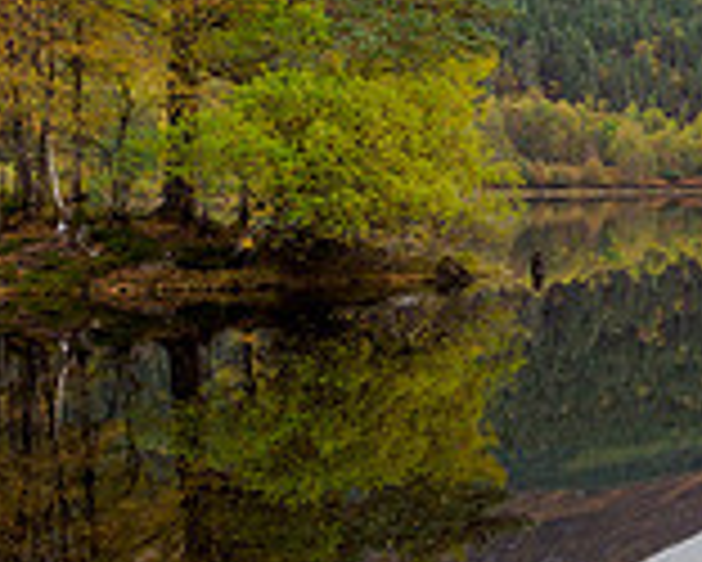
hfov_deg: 18.8
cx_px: 1112
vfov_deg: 17.7
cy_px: 245
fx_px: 1809
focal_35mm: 87
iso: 200
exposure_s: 1/25
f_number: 7.1
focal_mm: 12
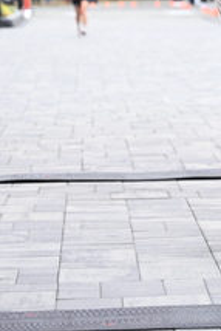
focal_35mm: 180
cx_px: 222
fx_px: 1655
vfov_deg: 11.1
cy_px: -93
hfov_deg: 7.6
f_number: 2.8
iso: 640
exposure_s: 1/1600
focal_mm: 70
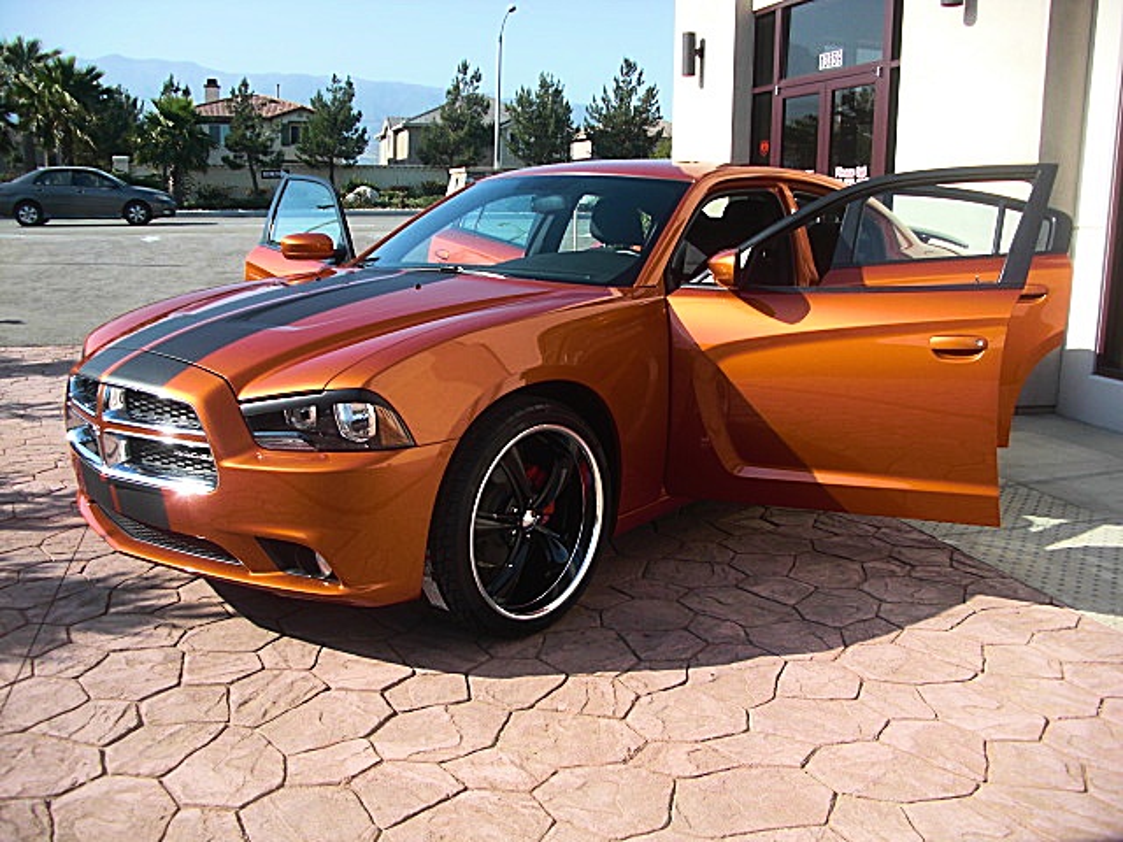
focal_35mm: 36
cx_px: 562
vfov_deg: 39.7
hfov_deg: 51.4
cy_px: 421
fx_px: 1168
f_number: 2.8
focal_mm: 6.3
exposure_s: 1/500
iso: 50
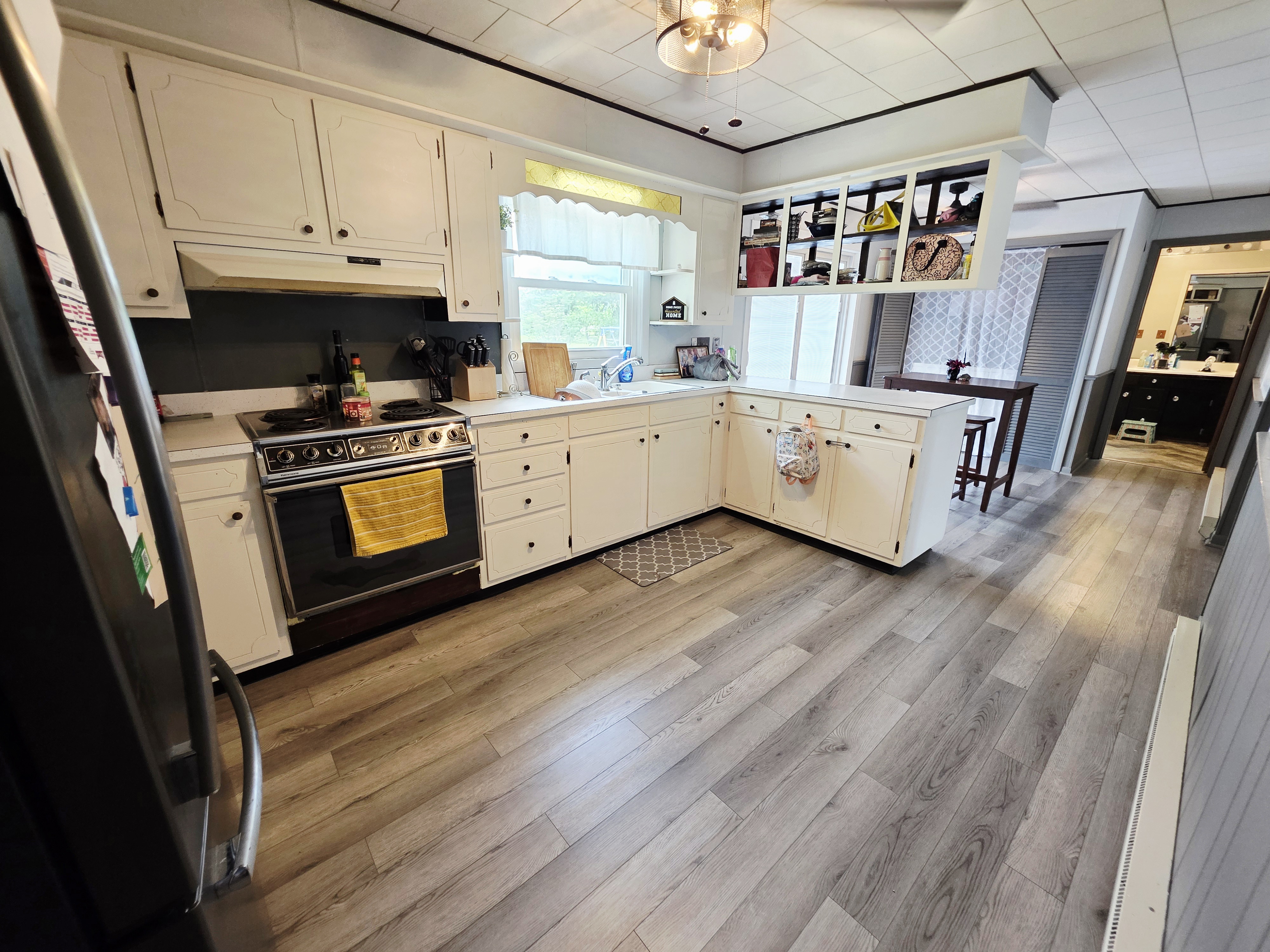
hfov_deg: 106.2
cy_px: 476
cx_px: 635
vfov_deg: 89.9
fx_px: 477
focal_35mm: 13
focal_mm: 2.2
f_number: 1.9
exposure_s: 1/60.2
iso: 200
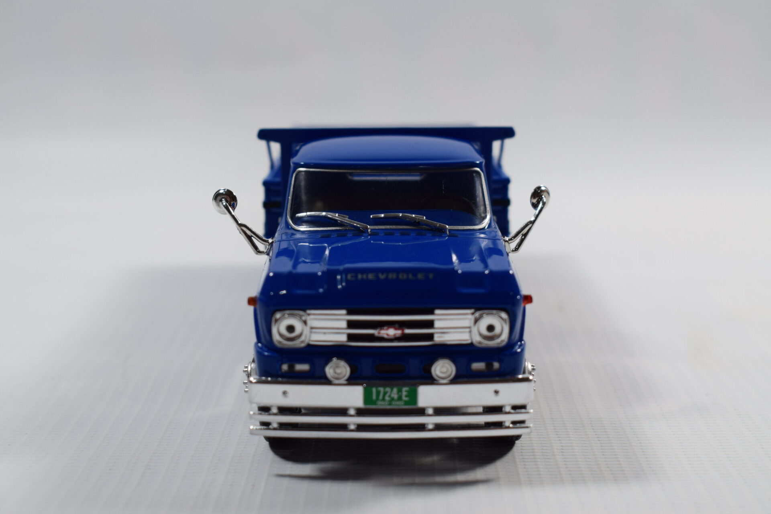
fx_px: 1285
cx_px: 386
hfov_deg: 33.4
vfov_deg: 22.6
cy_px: 257
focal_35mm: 60
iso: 400
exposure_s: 1/60
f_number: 8
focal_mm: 40
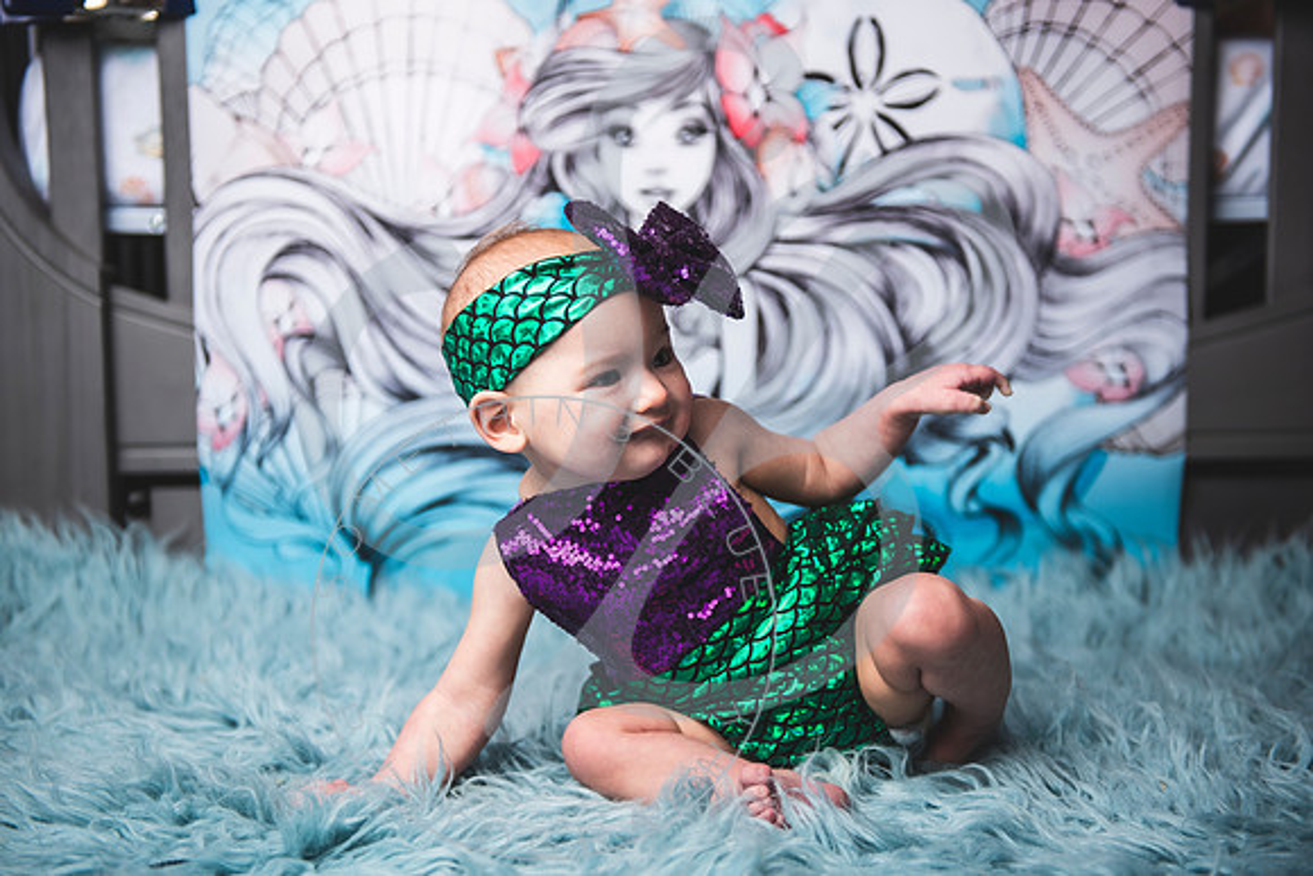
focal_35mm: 51
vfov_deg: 26.7
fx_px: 1847
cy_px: 438
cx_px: 652
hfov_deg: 39.1
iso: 100
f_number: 2.8
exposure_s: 1/160
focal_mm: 50
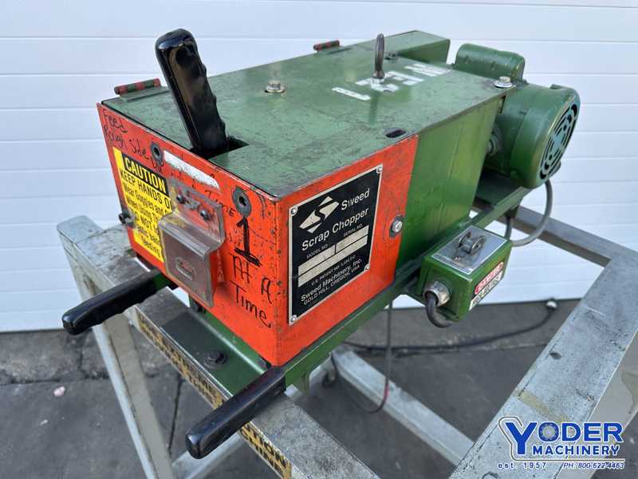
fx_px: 442
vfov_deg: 56.8
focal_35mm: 24
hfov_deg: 71.6
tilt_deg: -32.8
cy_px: 240
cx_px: 319
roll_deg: -3.0
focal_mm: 6.86
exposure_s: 1/462
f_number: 1.78
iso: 80
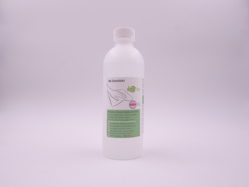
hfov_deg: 65.3
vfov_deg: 51.4
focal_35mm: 27
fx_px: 194
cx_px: 124
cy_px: 94
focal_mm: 4.68
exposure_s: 1/200
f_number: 8
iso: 400
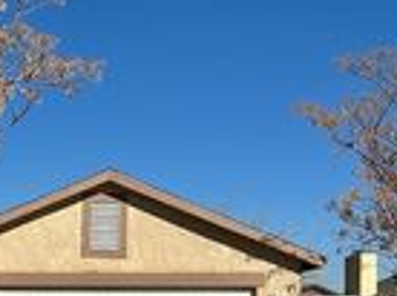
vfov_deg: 16.3
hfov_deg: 21.0
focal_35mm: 87
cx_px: -81
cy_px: 343
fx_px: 996
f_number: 1.78
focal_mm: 6.86
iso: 80
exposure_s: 1/9709
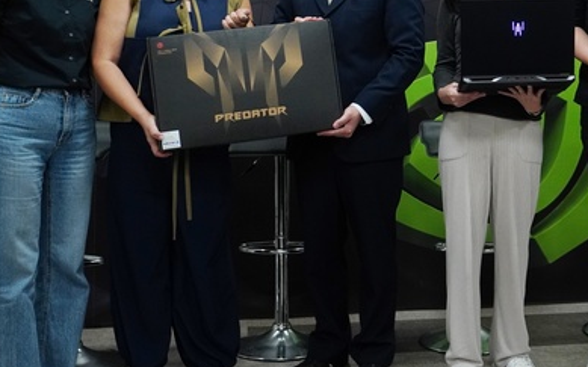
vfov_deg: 19.5
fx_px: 1057
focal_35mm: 66
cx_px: 494
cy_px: 63
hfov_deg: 30.1
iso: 1250
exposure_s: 1/250
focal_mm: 24
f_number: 2.8
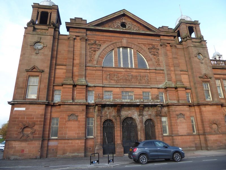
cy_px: 85
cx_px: 113
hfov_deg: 69.4
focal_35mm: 25
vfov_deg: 54.9
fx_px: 163
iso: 80
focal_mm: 4.3
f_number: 3.3
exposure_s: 1/100
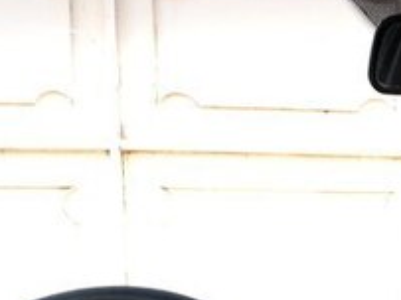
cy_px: 429
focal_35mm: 88
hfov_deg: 20.4
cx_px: 514
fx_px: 1019
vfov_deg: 15.6
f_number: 1.7
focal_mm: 3.71
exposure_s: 1/25
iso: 160
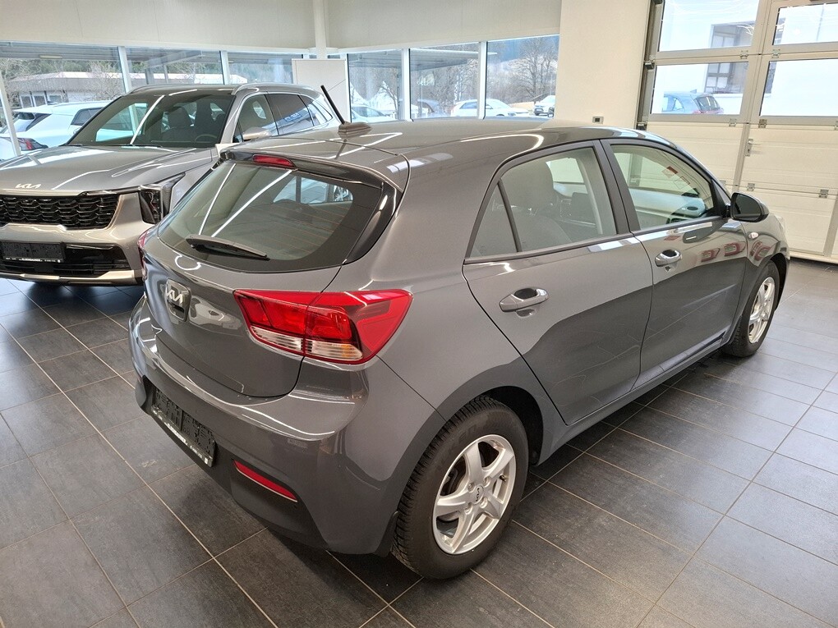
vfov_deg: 58.9
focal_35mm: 23
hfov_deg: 73.9
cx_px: 419
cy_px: 314
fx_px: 557
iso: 100
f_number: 1.8
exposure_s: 1/100
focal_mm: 5.54
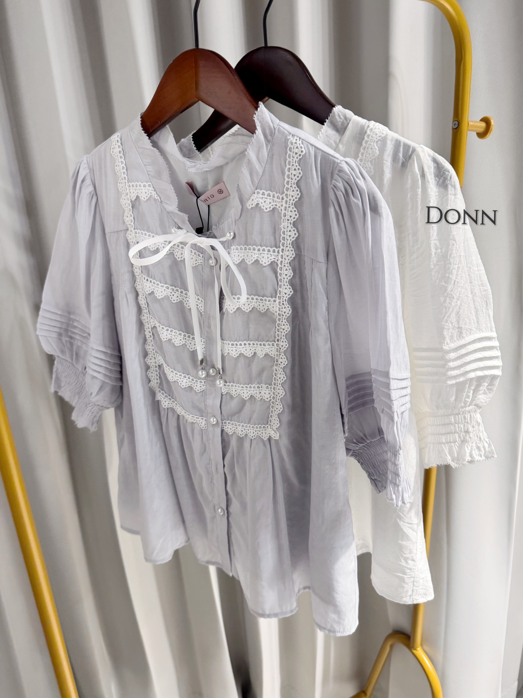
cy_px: 349
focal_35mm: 24
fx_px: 483
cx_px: 262
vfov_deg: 71.6
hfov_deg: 56.8
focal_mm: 6.76
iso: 160
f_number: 1.78
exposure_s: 1/60
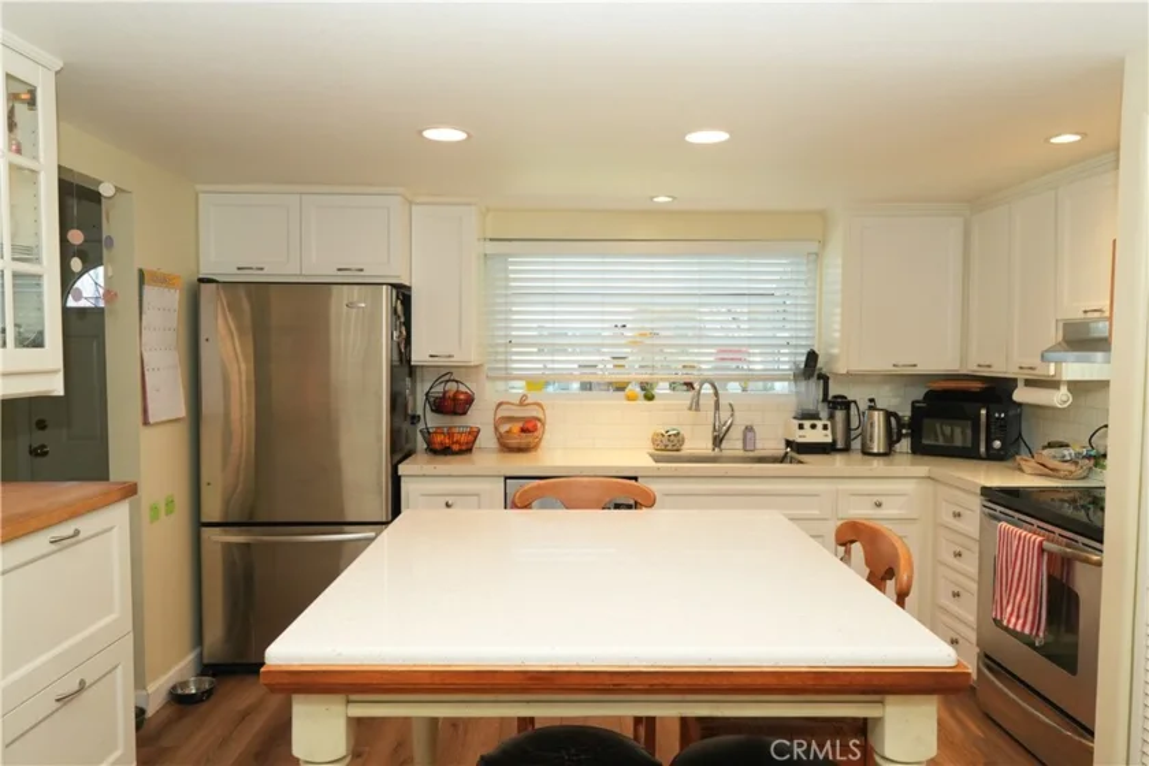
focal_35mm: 24
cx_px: 574
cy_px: 383
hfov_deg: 73.7
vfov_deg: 53.1
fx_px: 766
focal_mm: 16
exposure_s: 1/160
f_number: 4
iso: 1250
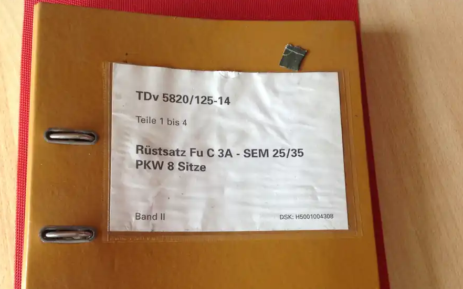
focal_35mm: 42
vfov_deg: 30.3
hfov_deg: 47.2
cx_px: 232
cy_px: 194
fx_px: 530
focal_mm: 4.28
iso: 100
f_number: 2.4
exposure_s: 1/15
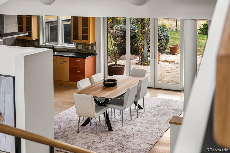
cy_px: 76
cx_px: 115
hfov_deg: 40.4
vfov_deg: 27.5
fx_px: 313
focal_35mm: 49
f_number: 4
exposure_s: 1/5
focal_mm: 33
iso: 400
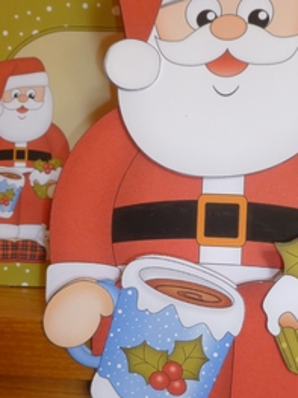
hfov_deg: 30.1
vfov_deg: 39.6
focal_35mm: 48
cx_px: 190
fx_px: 551
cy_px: 232
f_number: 3.3
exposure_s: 1/30
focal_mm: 5
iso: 125
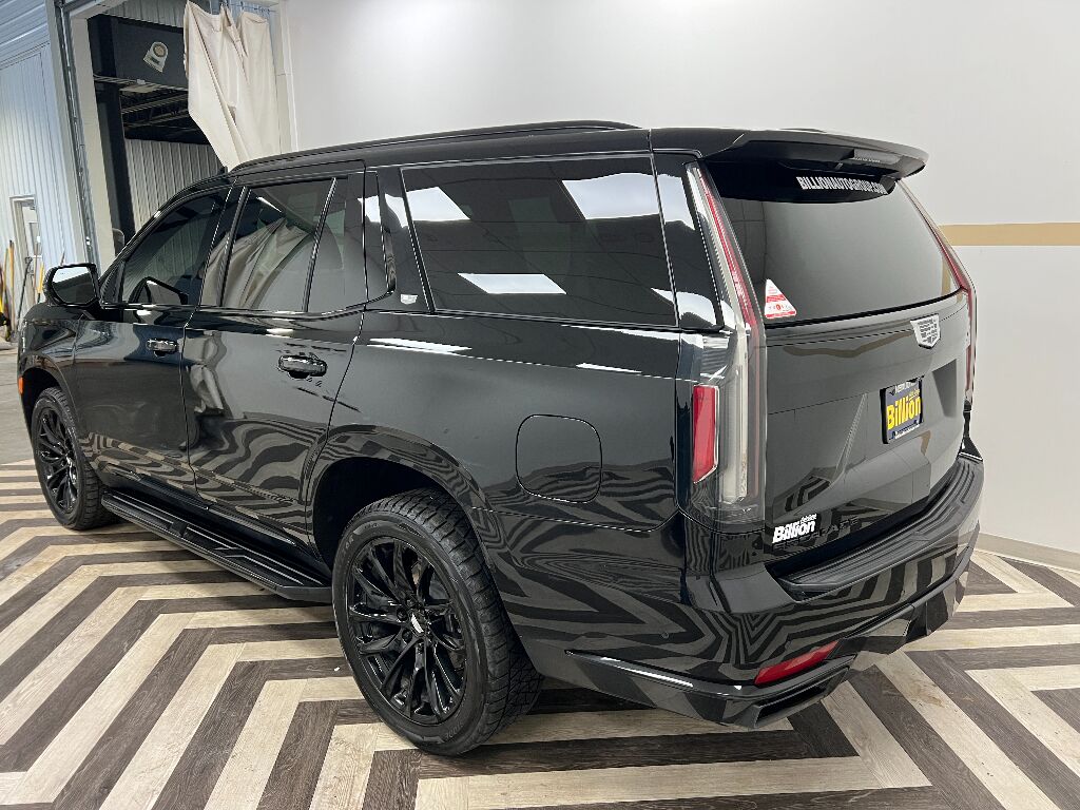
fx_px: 811
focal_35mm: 26
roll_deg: +1.0
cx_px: 540
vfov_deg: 53.1
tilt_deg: -11.9
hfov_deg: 67.3
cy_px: 405
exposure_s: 1/60
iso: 125
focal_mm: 5.7
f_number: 1.5
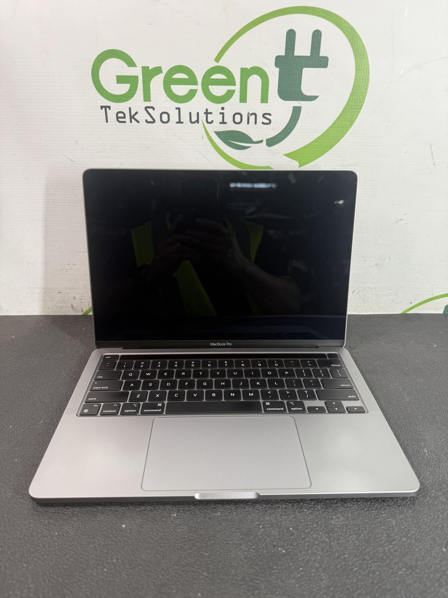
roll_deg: -2.4
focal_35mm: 24
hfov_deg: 56.8
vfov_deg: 71.6
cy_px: 299
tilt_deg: -25.9
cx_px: 224
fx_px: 414
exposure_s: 1/119
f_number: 1.78
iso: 100
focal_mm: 6.76
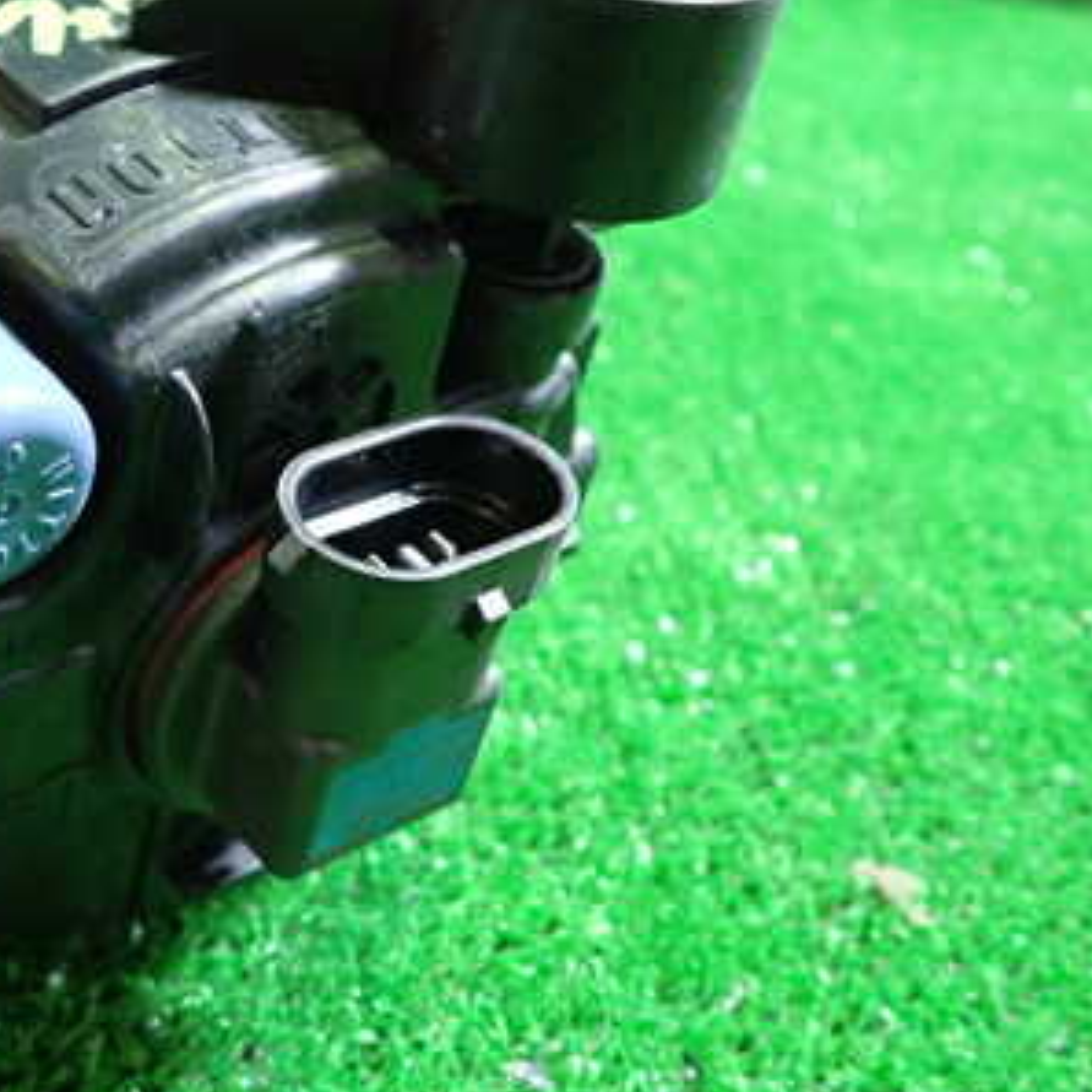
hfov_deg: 32.4
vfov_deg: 33.9
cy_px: 438
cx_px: 110
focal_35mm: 50
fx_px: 1785
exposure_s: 1/30
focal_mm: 5.05
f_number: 2.2
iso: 800
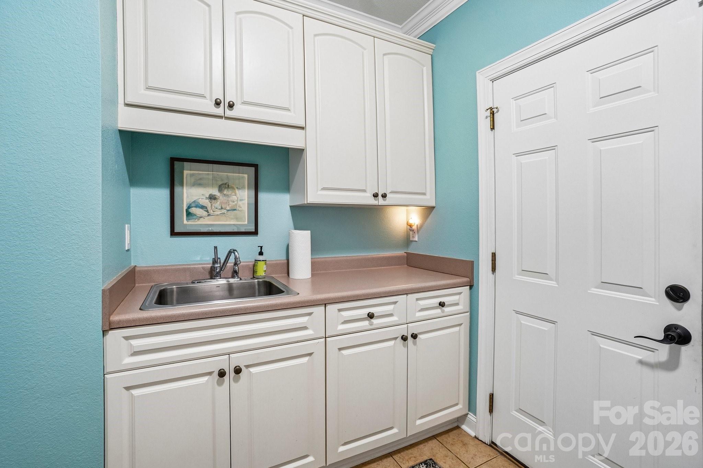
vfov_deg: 77.3
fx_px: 293
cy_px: 234
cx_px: 352
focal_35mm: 15
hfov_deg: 100.4
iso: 400
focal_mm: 10
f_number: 8
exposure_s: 1/2
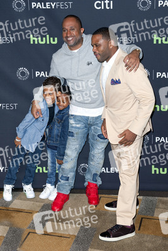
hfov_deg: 24.2
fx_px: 392
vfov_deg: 35.6
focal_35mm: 56
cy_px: 126
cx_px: 84
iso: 640
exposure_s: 1/320
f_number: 5.6
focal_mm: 56
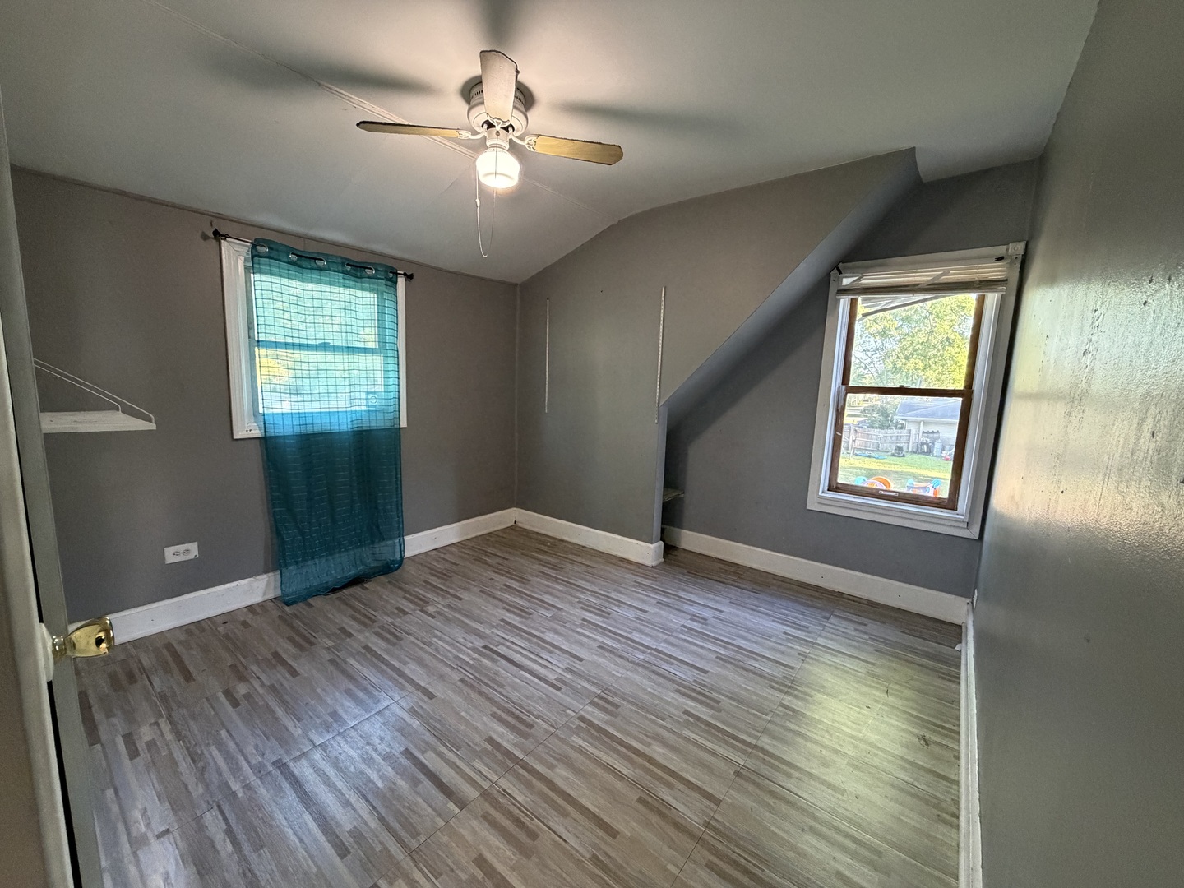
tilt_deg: -7.8
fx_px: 479
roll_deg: -1.6
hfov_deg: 102.1
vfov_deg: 85.7
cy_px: 444
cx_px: 592
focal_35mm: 14
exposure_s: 1/60
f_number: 2.2
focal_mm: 2.22
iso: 500
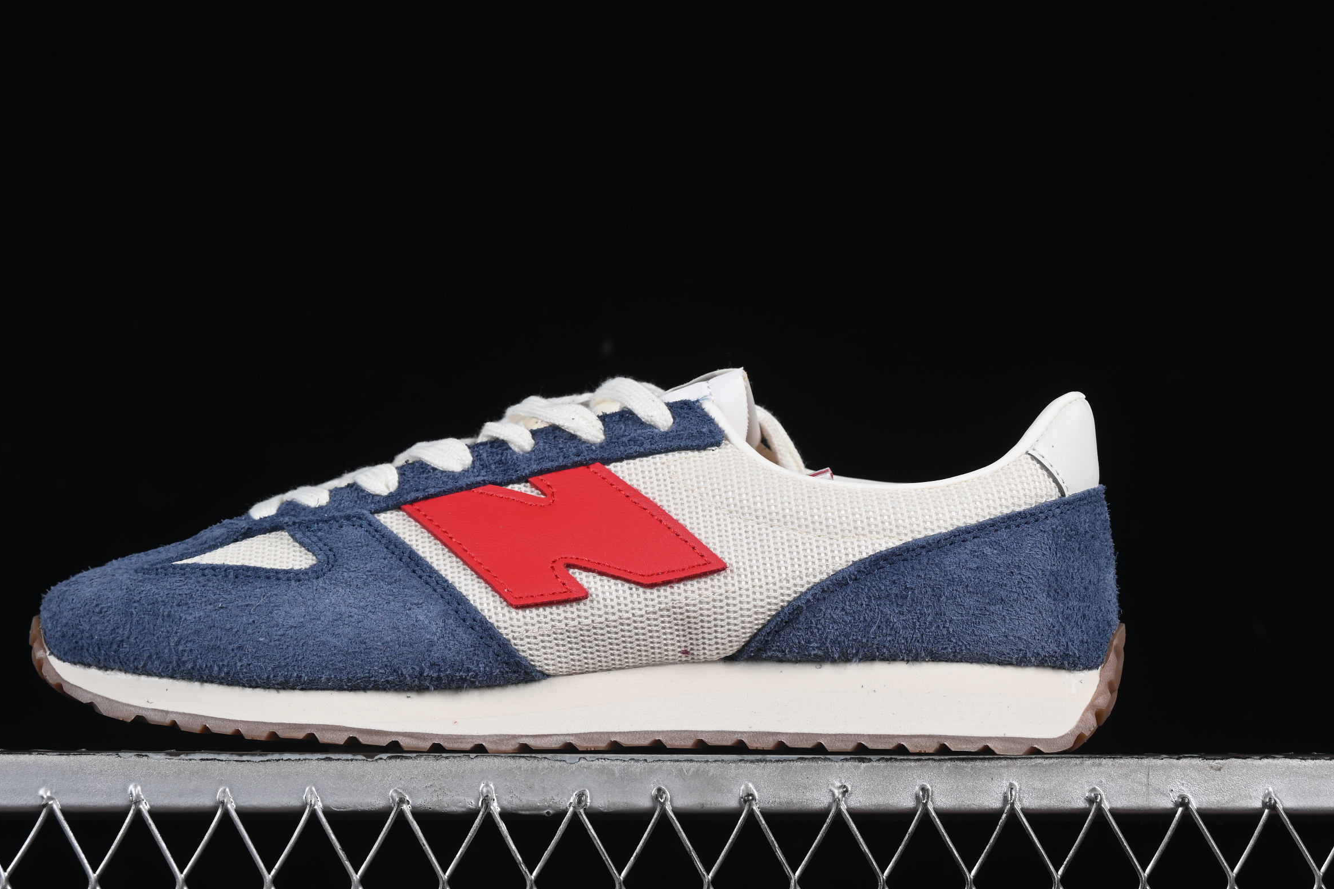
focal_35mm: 89
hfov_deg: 22.9
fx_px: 3298
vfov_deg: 15.4
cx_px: 589
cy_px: 425
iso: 160
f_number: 8
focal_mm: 50
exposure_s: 1/80
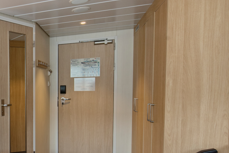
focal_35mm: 34
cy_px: 92
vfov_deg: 38.8
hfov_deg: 44.1
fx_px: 216
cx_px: -18
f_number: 6.3
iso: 400
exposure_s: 1/20
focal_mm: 15
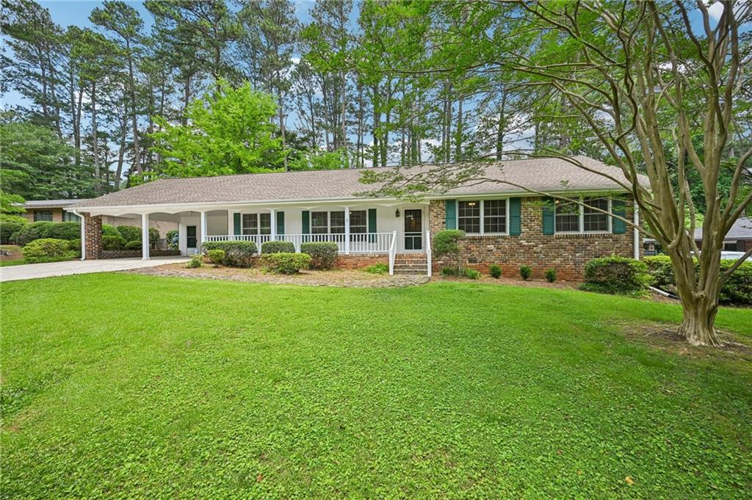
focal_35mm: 14
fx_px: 292
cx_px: 376
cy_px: 250
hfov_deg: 104.3
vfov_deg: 81.1
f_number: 8
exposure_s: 1/80
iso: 100
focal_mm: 14
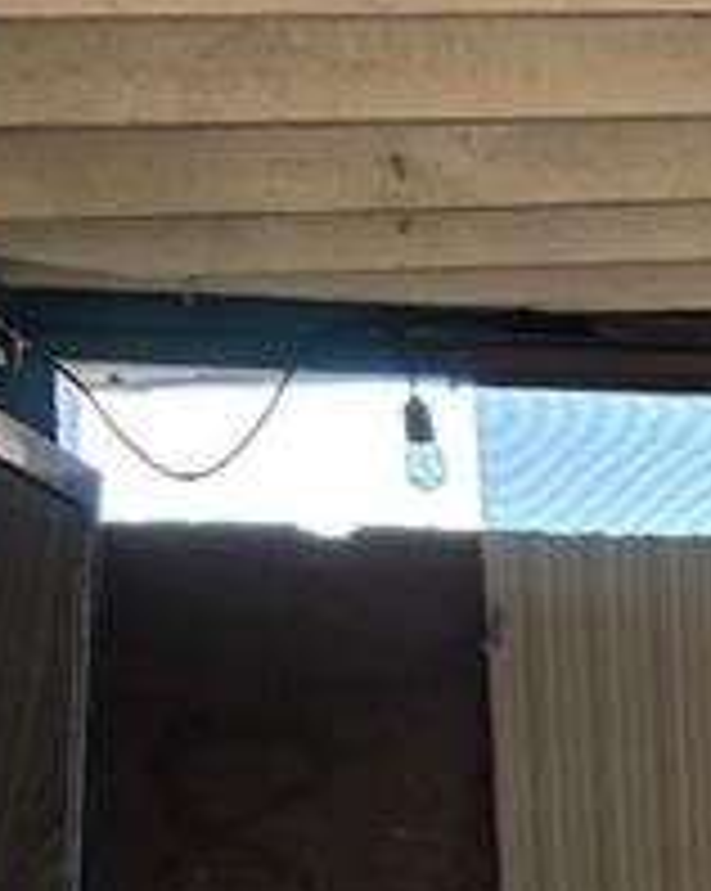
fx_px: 3583
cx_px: 1530
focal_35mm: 136
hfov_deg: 10.2
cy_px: 1458
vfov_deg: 13.2
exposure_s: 1/180
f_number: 1.7
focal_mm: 6.3
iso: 100
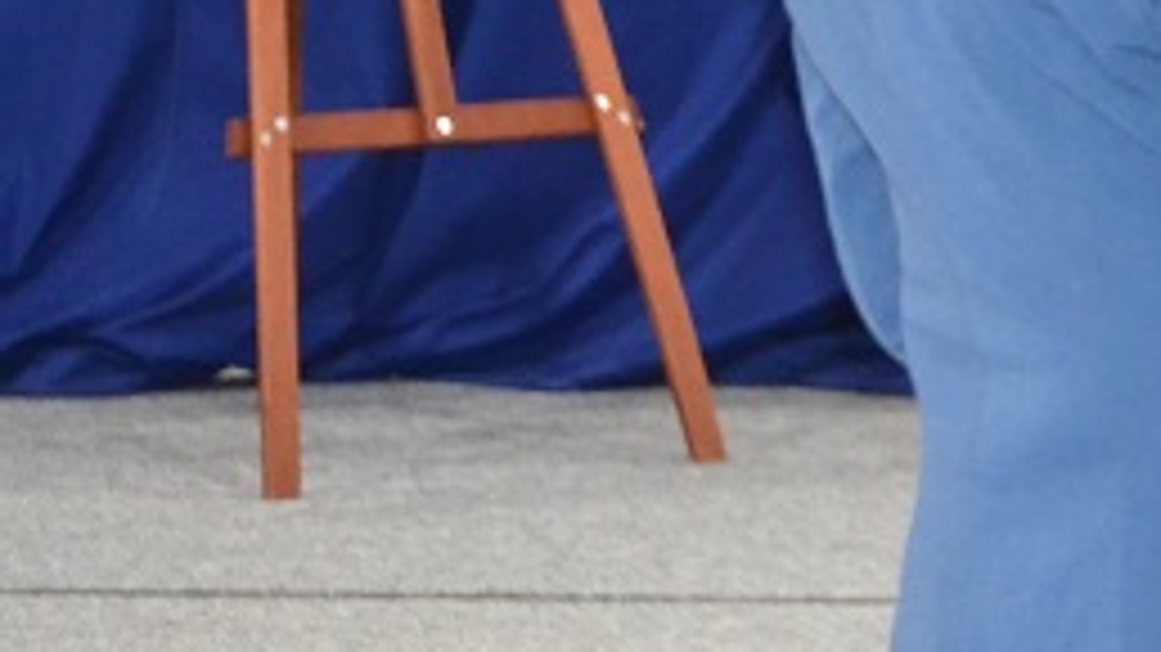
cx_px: 1786
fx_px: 13820
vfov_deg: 2.7
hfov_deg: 4.8
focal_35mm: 449
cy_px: -281
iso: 3200
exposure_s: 1/60
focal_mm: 92
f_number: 5.6
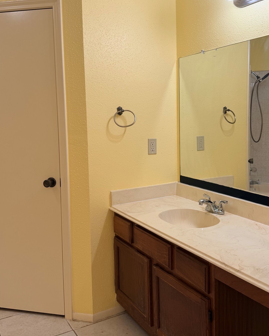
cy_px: 148
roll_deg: +1.4
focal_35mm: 36
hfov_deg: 40.9
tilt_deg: -7.0
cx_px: 168
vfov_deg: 50.2
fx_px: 358
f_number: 1.78
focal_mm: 6.76
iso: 64
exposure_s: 1/133
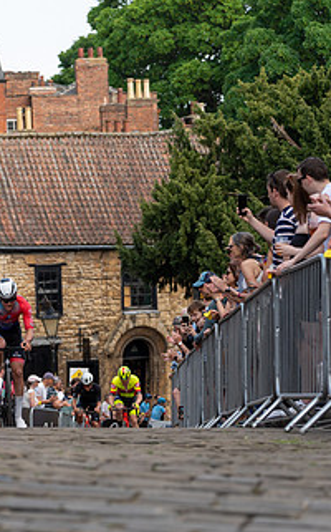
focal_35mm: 142
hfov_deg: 9.1
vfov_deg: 14.7
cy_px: 288
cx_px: -46
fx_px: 2054
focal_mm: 77
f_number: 3.2
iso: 100
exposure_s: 1/640
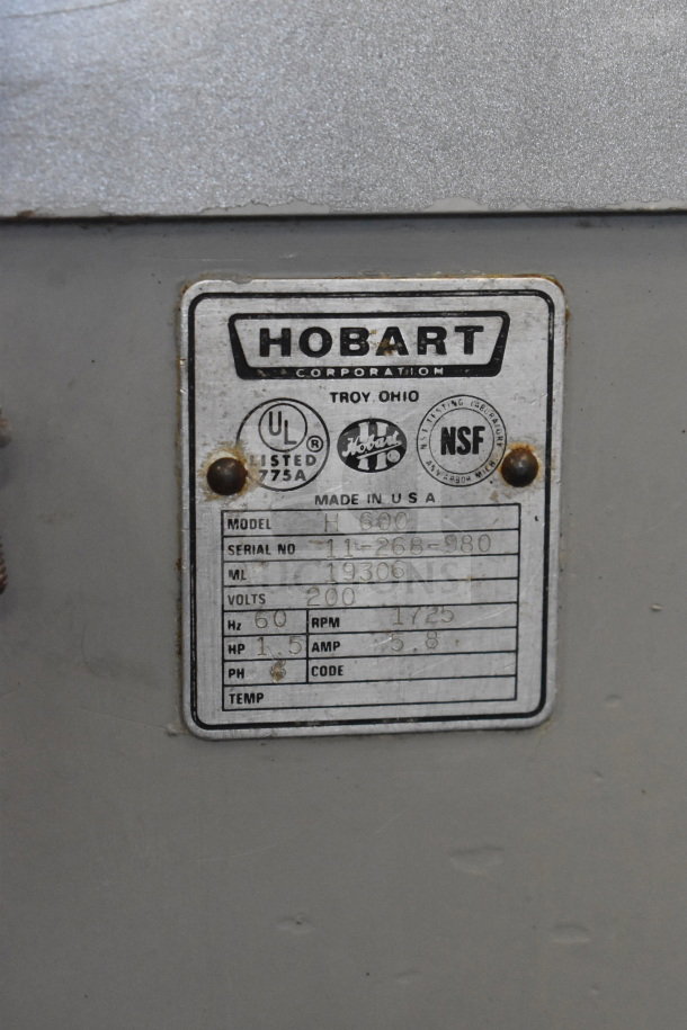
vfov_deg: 24.6
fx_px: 2361
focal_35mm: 82
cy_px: 515
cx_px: 344
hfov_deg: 16.6
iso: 6400
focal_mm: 55
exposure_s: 1/200
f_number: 7.1
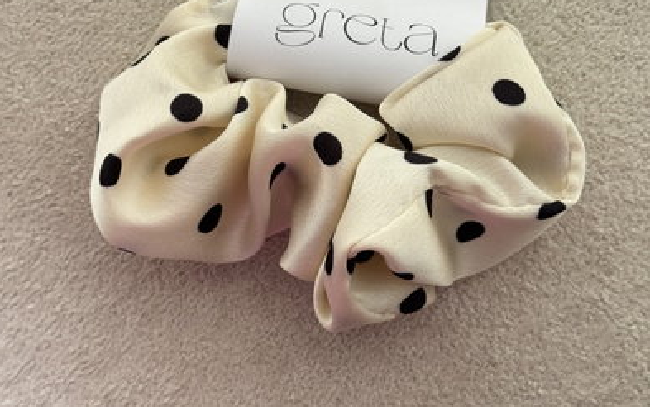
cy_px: 74
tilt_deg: -79.4
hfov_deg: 29.8
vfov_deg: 18.7
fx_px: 1223
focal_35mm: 69
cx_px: 321
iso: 80
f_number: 1.78
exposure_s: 1/123
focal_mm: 6.76
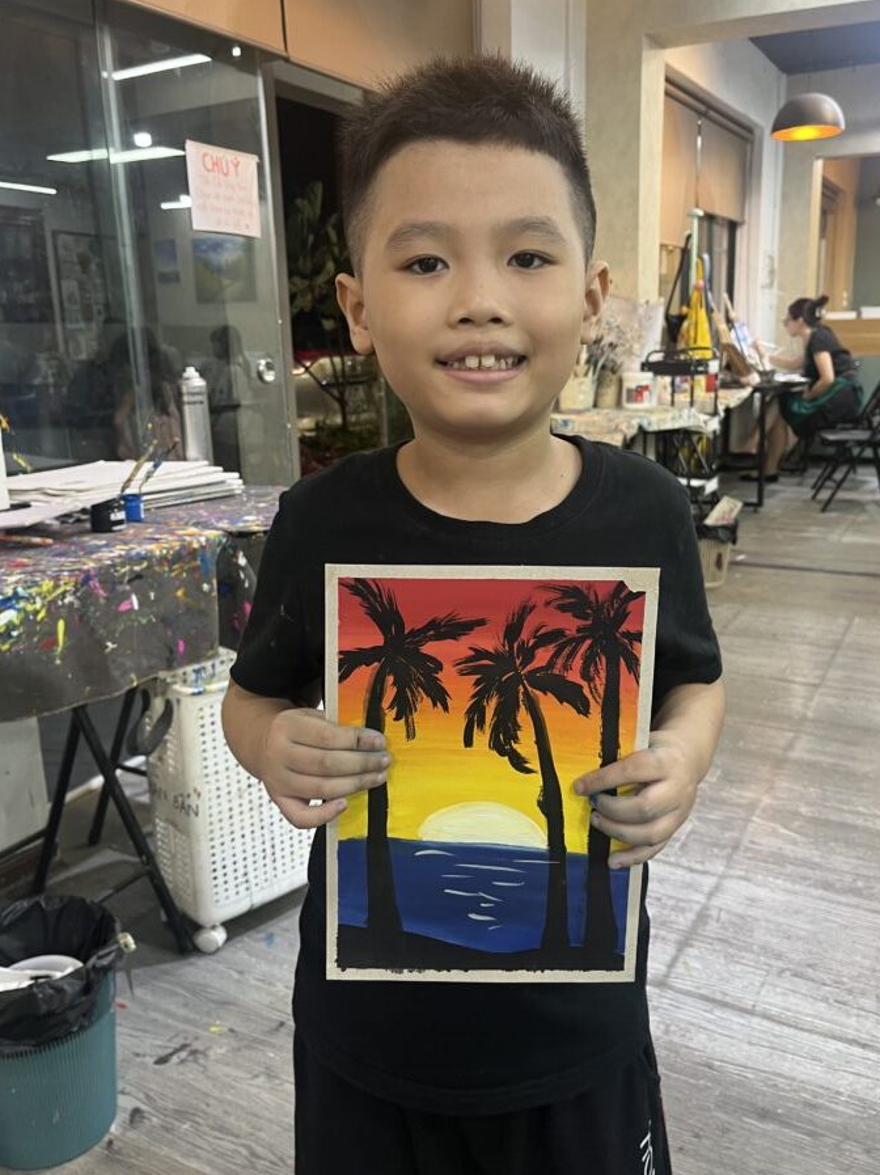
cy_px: 576
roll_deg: +2.0
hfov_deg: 48.1
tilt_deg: -14.3
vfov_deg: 61.7
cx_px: 486
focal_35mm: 29
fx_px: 984
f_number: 1.6
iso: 100
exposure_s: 1/50
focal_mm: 5.1
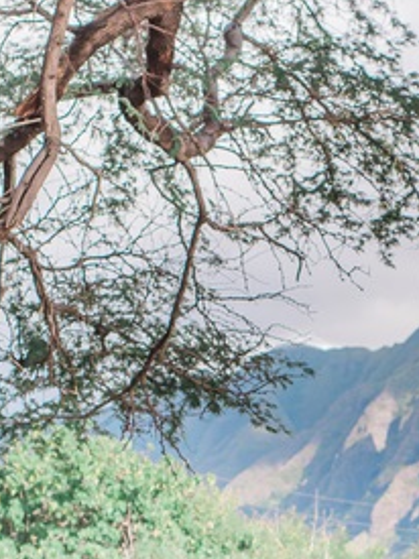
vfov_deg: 17.3
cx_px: 430
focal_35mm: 110
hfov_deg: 13.3
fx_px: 1777
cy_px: 604
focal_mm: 35
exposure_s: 1/2000
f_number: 3.5
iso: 200
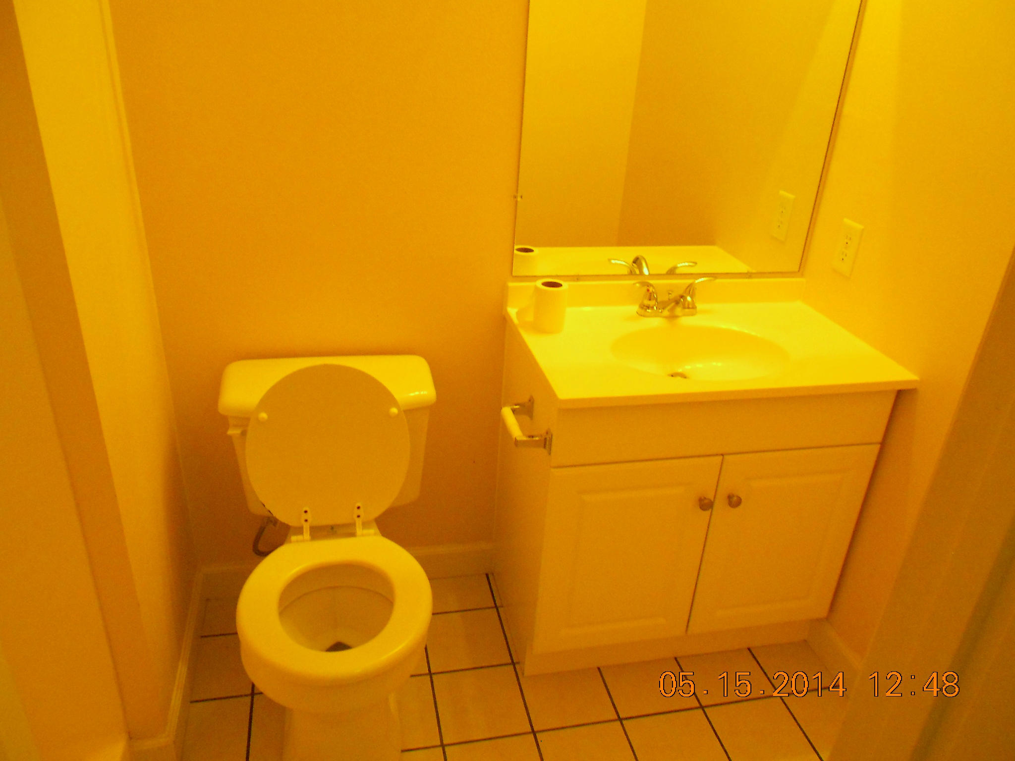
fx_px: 762
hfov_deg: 67.3
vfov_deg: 53.1
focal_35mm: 26
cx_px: 508
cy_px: 380
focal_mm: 4.6
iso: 400
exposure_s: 1/60
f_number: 3.2
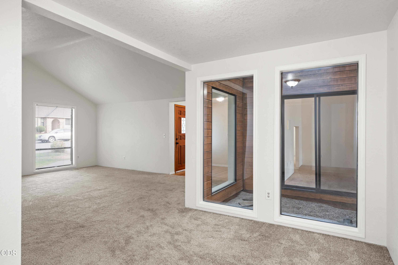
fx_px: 221
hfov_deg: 84.0
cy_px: 132
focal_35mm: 20
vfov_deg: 61.9
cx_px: 199
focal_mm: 20
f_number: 8
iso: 400
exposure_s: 1/2.5
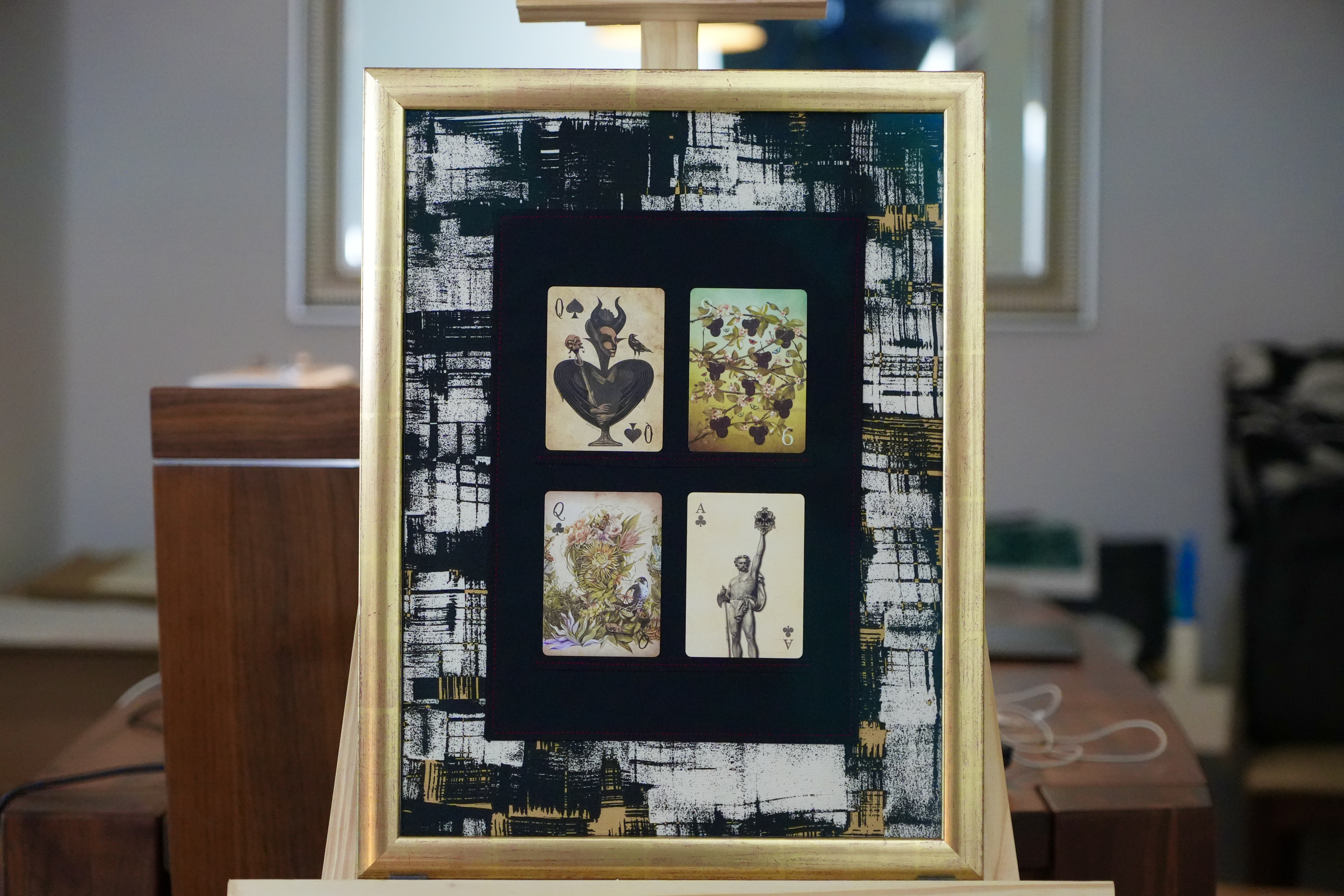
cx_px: 672
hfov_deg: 24.6
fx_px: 3080
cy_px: 448
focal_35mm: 82
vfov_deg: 16.6
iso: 4000
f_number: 2.8
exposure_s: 1/1000
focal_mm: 55
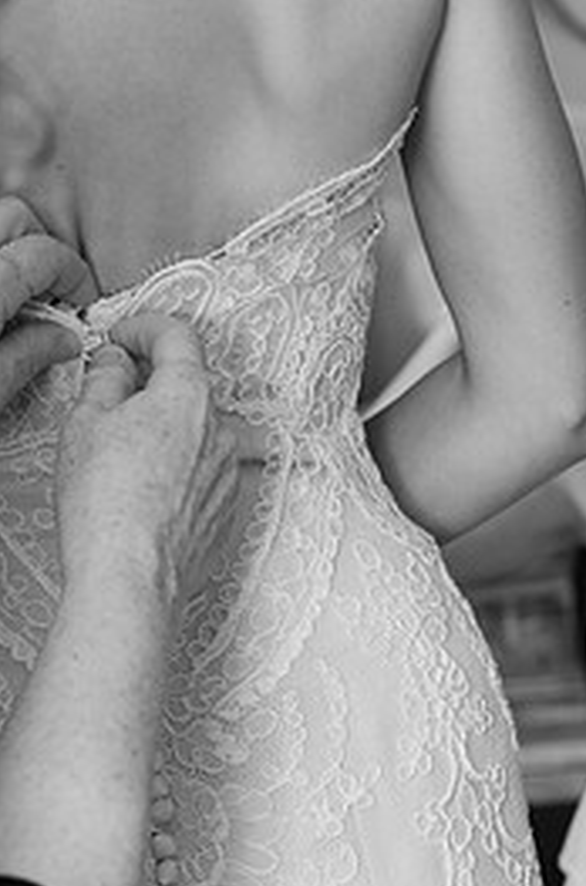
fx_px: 2945
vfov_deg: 17.1
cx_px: 227
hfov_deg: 11.4
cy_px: 593
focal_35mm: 120
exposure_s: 1/60
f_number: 4.5
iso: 1600
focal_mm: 70
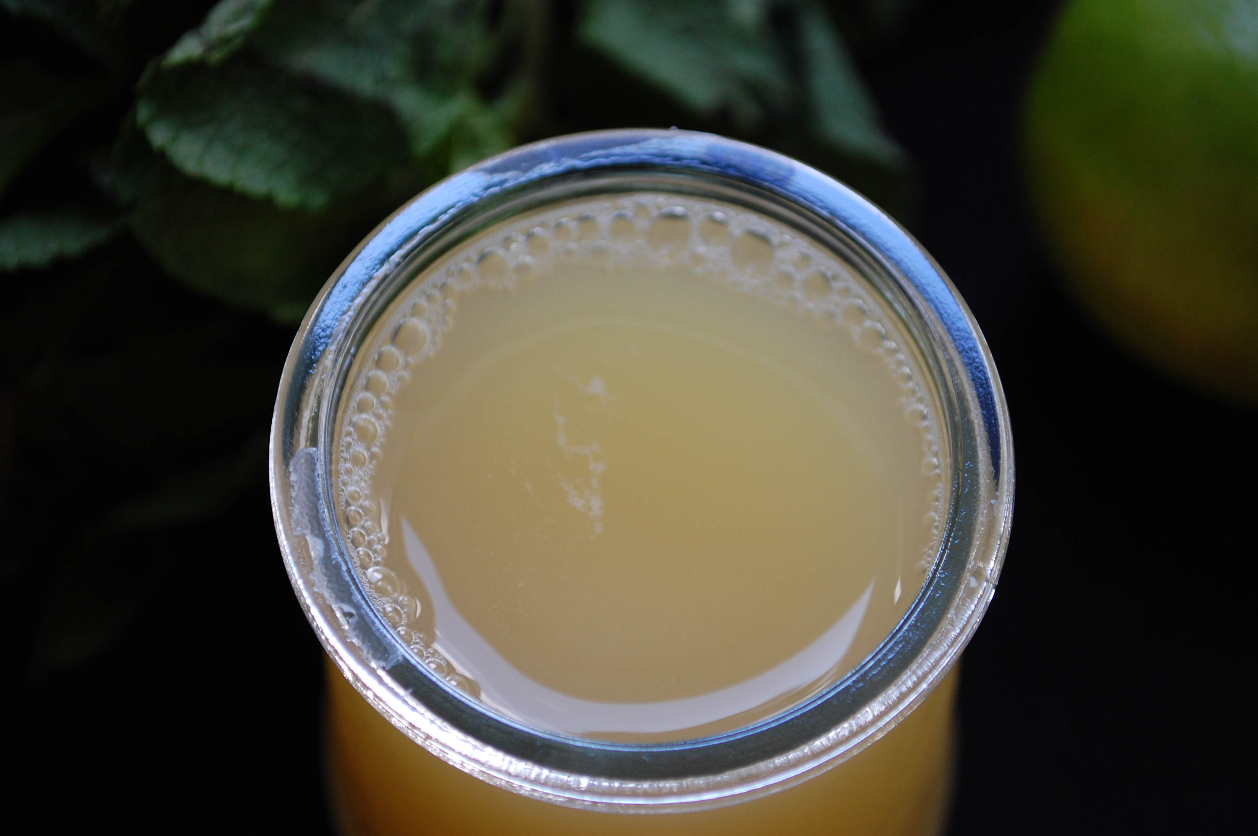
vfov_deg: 16.5
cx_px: 629
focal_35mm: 82
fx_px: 2880
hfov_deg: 24.6
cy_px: 418
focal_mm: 55
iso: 400
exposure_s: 1/60
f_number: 6.3
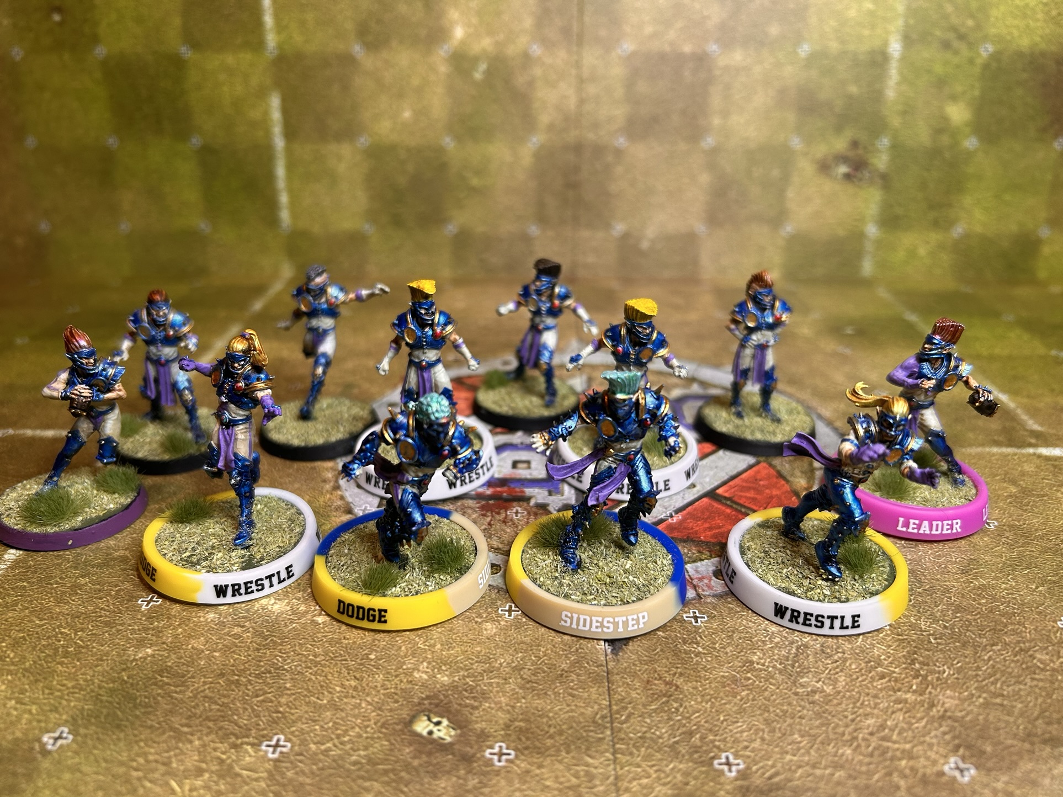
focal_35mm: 27
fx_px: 829
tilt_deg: -25.2
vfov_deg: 51.3
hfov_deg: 65.3
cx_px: 517
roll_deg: +0.7
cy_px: 396
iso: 100
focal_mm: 5.7
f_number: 1.5
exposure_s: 1/100
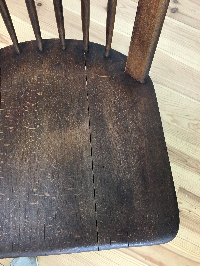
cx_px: 100
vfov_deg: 61.7
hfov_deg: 48.2
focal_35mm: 29
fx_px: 223
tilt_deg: -76.2
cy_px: 133
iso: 160
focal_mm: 4.15
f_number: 2.2
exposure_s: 1/33
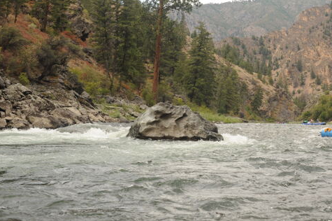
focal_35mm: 59
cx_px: 221
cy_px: 45
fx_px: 544
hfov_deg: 33.7
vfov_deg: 22.7
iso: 200
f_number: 4.5
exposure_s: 1/640
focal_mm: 35
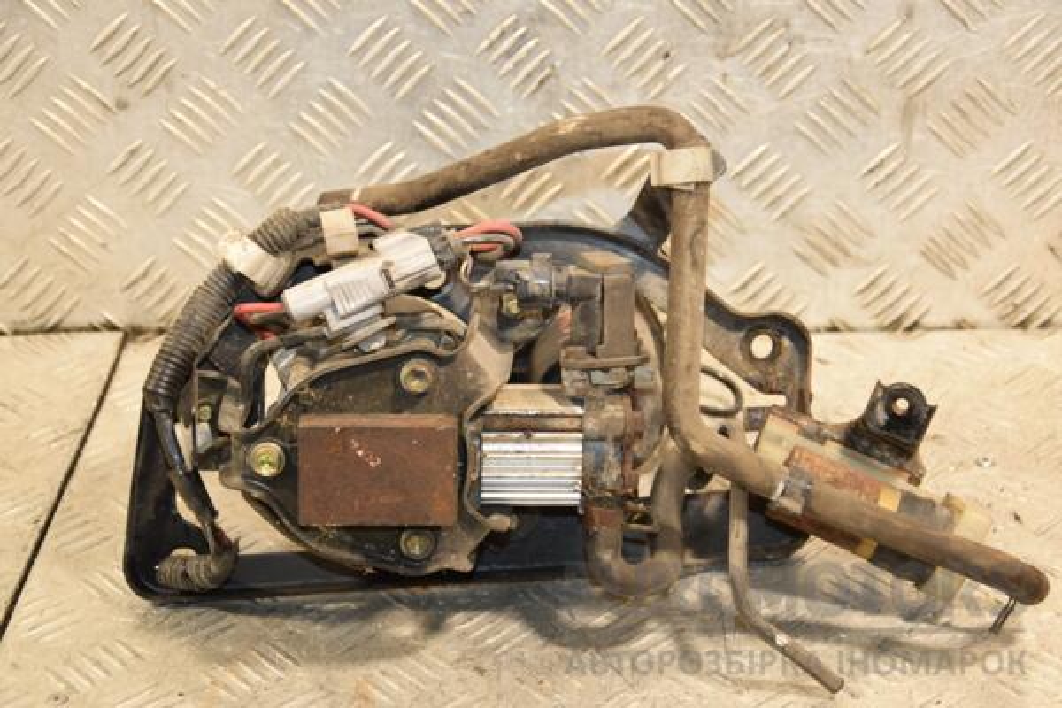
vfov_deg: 17.5
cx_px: 531
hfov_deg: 26.0
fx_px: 2301
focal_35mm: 78
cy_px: 354
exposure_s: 1/100
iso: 800
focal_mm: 52
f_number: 5
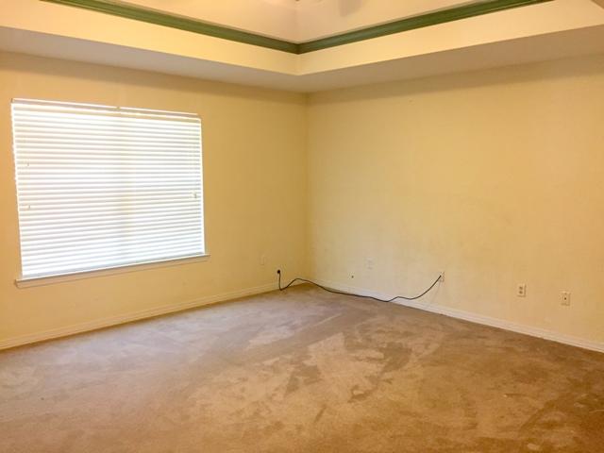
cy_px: 226
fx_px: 506
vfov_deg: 48.2
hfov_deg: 61.7
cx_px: 302
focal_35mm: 29
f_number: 2.2
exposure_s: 1/30
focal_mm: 4.15
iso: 160
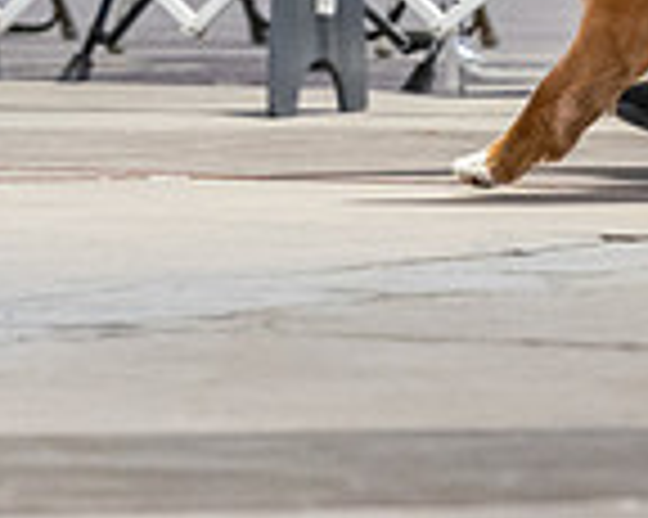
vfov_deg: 1.8
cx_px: 601
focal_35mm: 881
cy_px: -446
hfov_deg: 2.2
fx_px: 16885
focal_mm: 200
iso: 6400
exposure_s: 1/250
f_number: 3.5
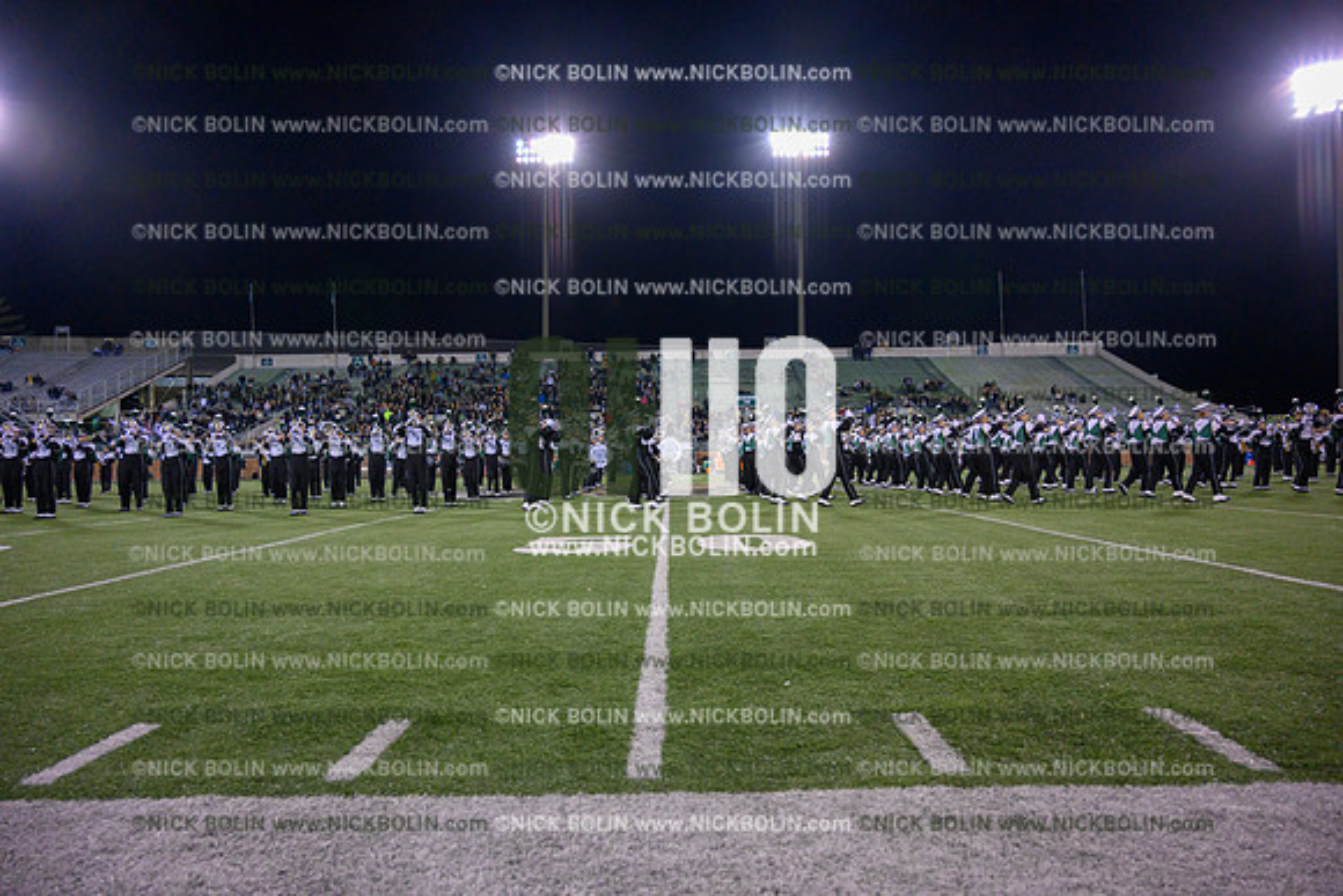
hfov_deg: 73.7
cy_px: 448
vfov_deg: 53.2
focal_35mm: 24
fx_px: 896
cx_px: 672
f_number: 4
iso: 5000
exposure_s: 1/1000
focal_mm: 24
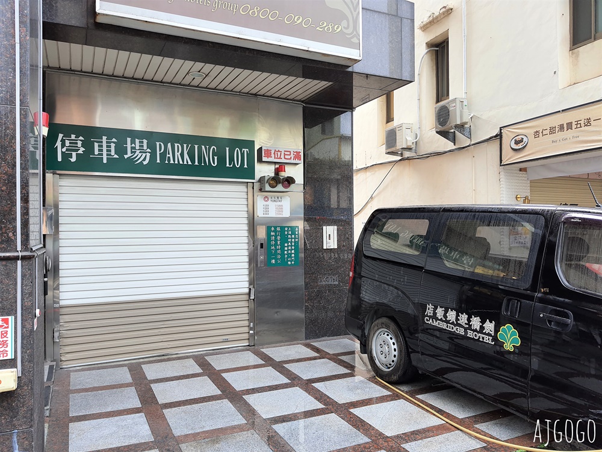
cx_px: 301
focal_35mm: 26
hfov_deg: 67.3
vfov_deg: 53.1
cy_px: 226
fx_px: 452
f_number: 1.7
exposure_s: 1/251
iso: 50
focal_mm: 4.32
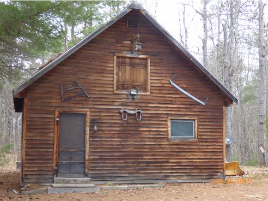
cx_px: 134
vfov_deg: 29.1
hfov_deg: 38.2
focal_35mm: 50
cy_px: 100
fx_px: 387
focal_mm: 8.68
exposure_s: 1/60
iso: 100
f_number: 3.8
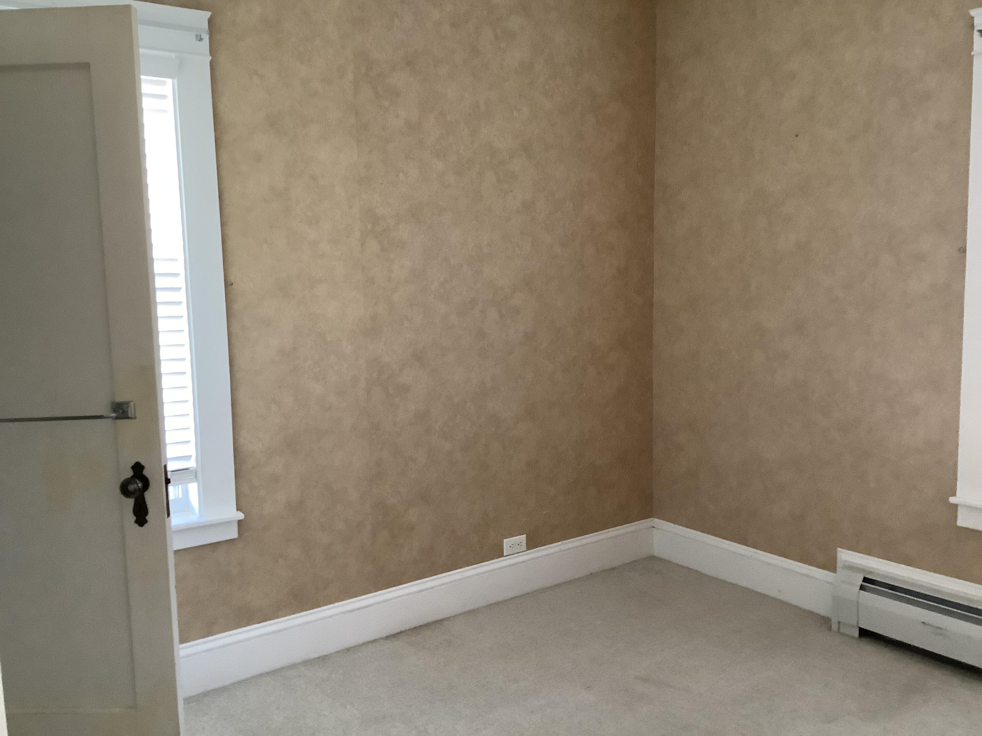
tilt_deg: -5.6
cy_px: 368
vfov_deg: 45.4
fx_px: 879
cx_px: 491
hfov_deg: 58.4
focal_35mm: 31
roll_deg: +0.9
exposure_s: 1/40
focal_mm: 3.3
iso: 320
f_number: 2.4
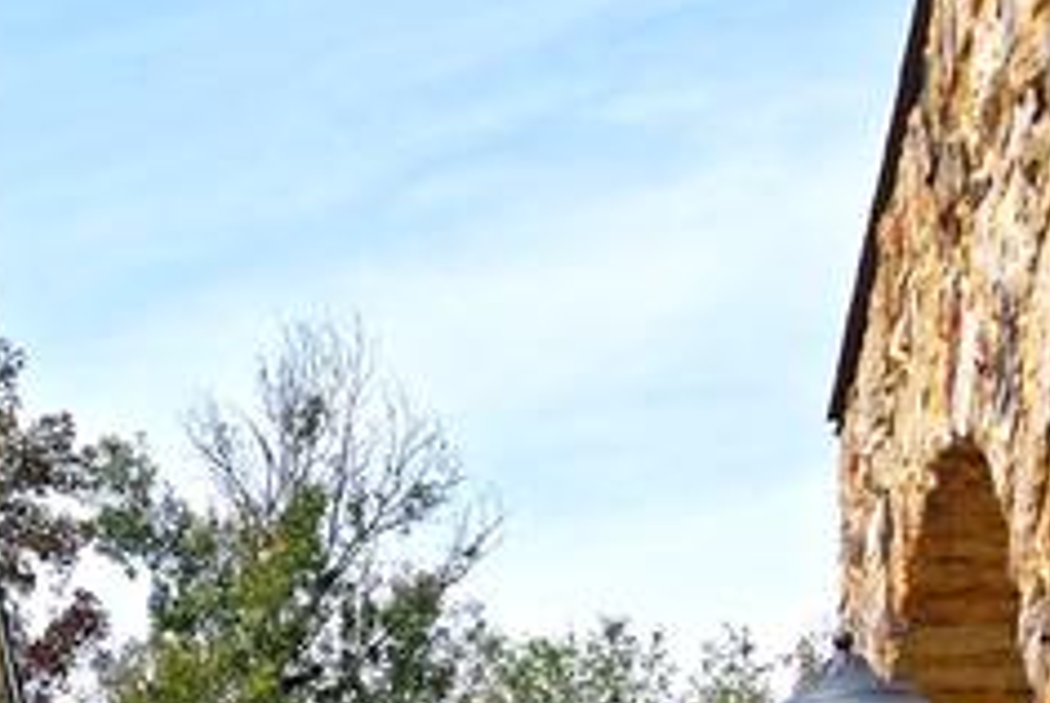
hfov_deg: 15.8
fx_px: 3037
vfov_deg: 11.7
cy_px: 1430
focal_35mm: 104
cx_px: -992
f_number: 6.3
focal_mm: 24
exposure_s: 1/400
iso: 250
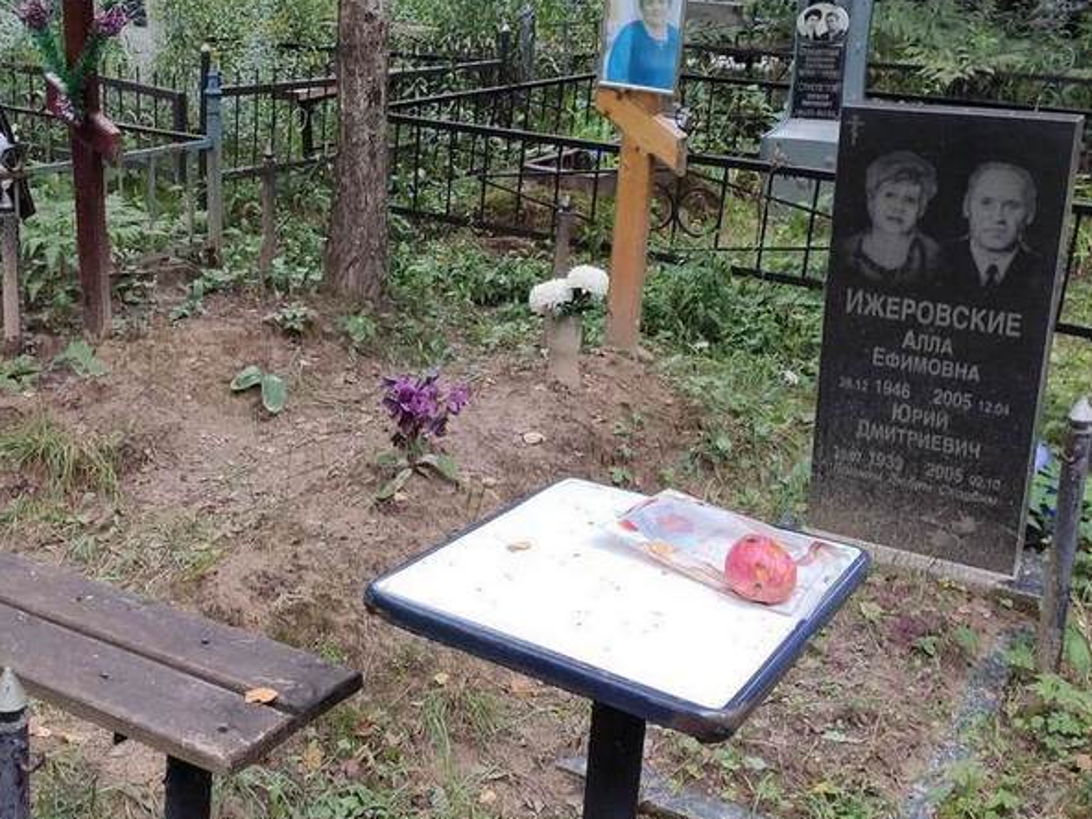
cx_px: 349
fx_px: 1420
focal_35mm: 45
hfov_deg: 41.4
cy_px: 374
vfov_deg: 32.2
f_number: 1.75
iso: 205
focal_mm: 4.77
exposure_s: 1/50
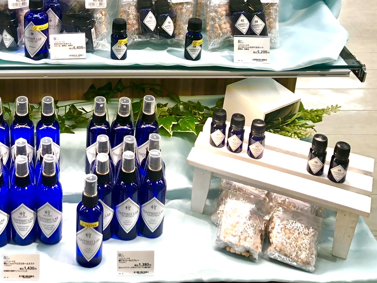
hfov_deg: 32.7
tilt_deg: -24.8
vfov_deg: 24.6
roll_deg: +0.1
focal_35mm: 57
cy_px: 6
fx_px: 621
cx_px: 68
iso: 40
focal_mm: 4
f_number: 1.8
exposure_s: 1/120
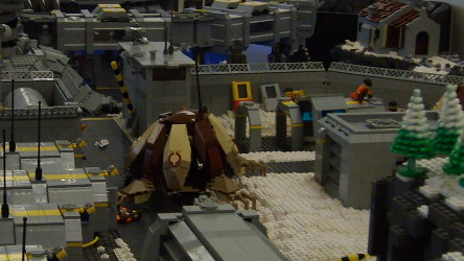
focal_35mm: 88
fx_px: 1083
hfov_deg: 24.1
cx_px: 159
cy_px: 127
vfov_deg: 13.8
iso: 100
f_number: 2.8
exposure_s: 1/30
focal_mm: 5.8
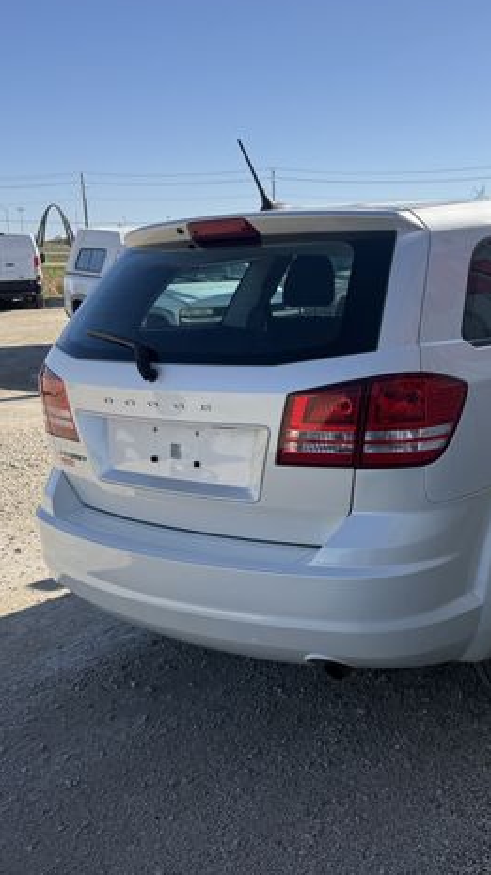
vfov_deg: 55.3
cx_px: 388
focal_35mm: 36
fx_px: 835
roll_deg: +0.1
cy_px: 427
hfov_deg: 32.0
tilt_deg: -11.3
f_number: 1.78
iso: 80
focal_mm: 6.76
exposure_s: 1/4673
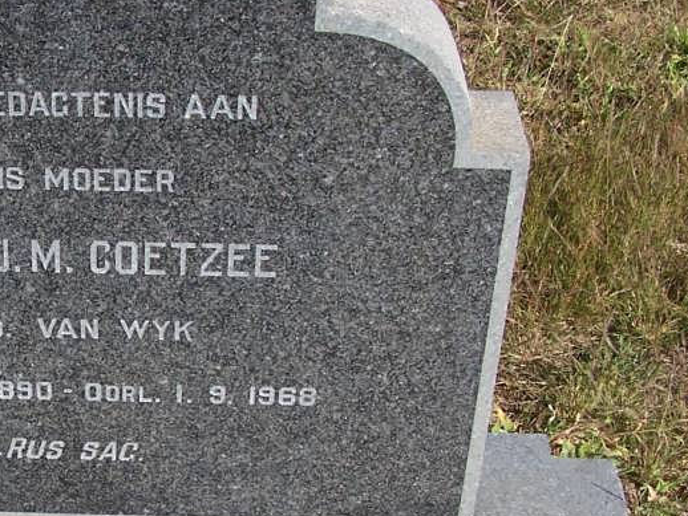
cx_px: 134
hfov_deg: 21.9
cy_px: 355
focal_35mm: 88
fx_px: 1750
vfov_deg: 16.7
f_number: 4
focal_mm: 6.3
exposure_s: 1/750
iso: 80
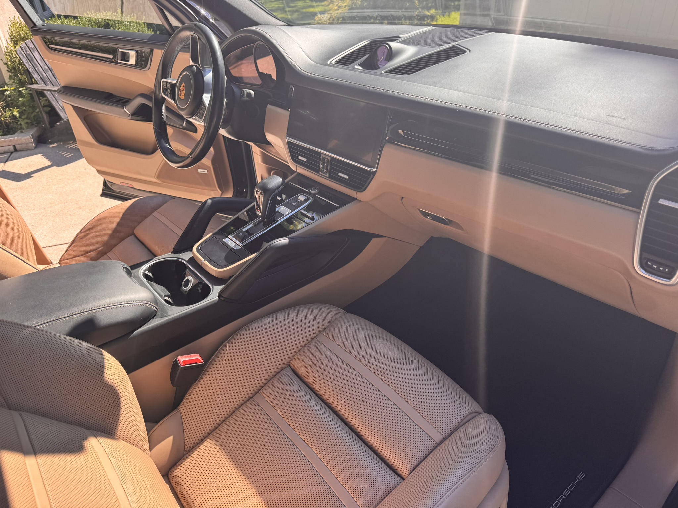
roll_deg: +2.7
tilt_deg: -31.5
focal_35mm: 24
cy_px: 254
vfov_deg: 56.8
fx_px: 470
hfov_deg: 71.6
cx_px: 339
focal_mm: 6.76
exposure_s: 1/549
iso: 80
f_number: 1.78
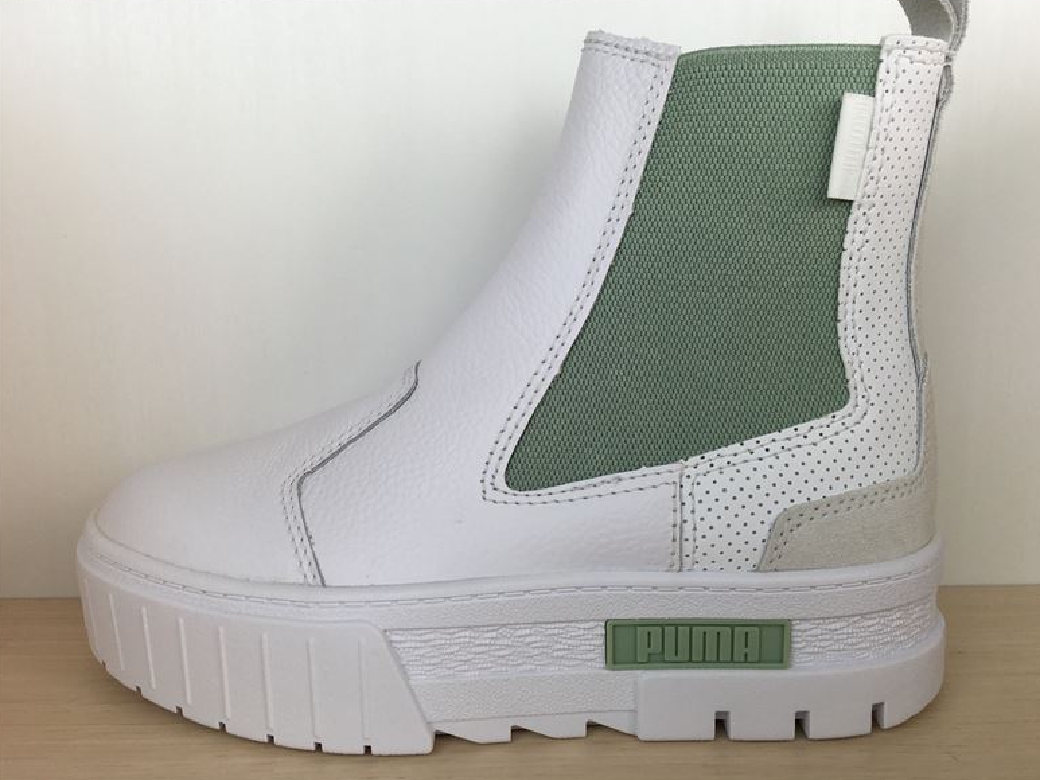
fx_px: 901
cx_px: 530
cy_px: 385
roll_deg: +1.2
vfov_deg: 46.8
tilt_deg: -9.1
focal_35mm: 30
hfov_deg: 60.0
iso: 25
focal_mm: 4.15
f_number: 2.2
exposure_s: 1/264
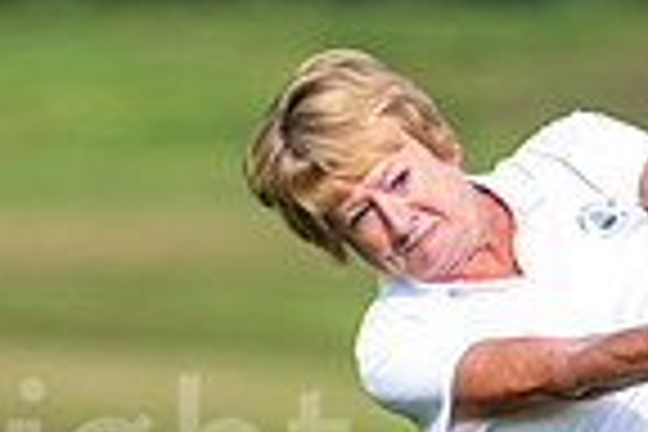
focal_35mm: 1362
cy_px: 759
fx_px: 24514
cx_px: 148
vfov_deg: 1.0
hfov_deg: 1.5
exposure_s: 1/1600
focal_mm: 300
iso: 200
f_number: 5
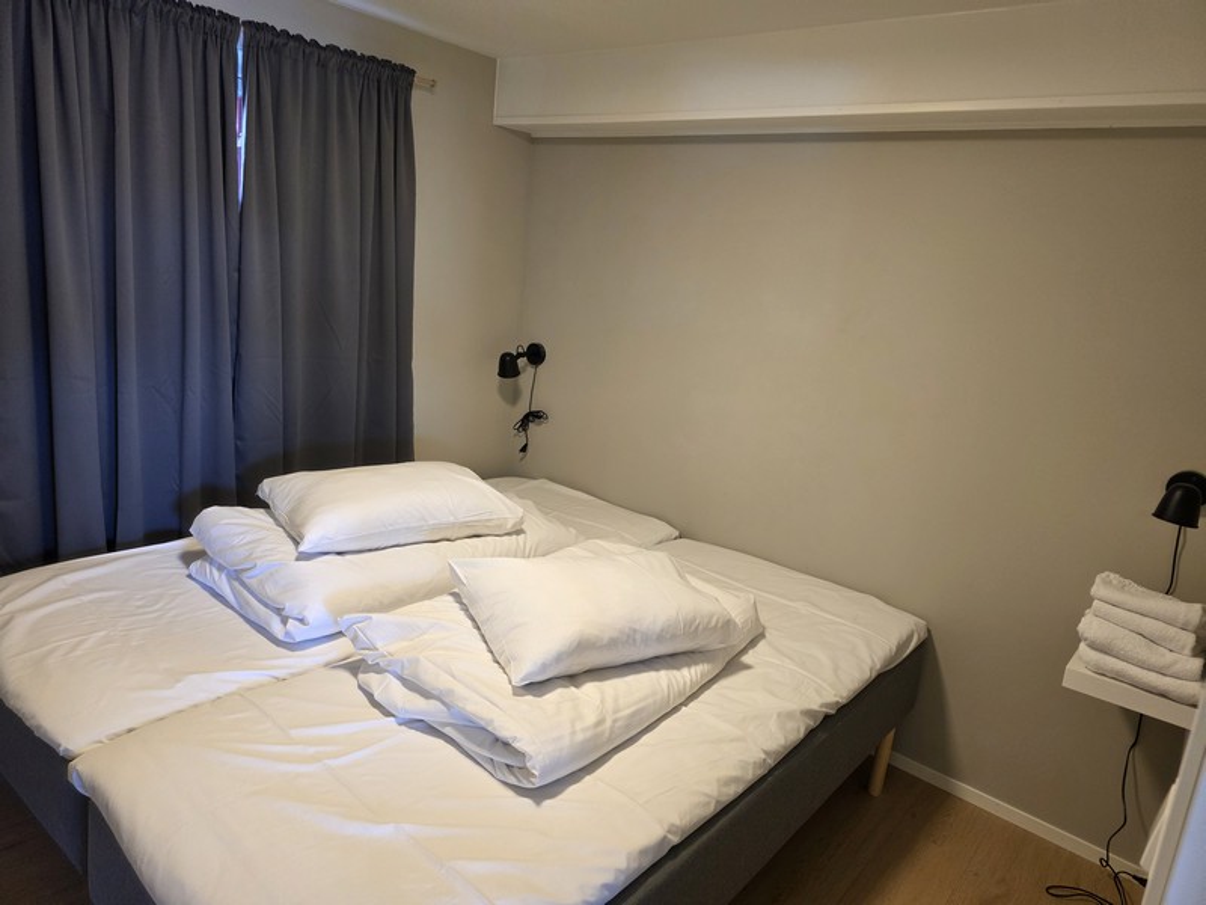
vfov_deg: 58.9
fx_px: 801
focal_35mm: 23
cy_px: 452
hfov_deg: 73.9
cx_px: 603
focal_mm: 6.3
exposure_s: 1/100
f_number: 1.7
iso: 250
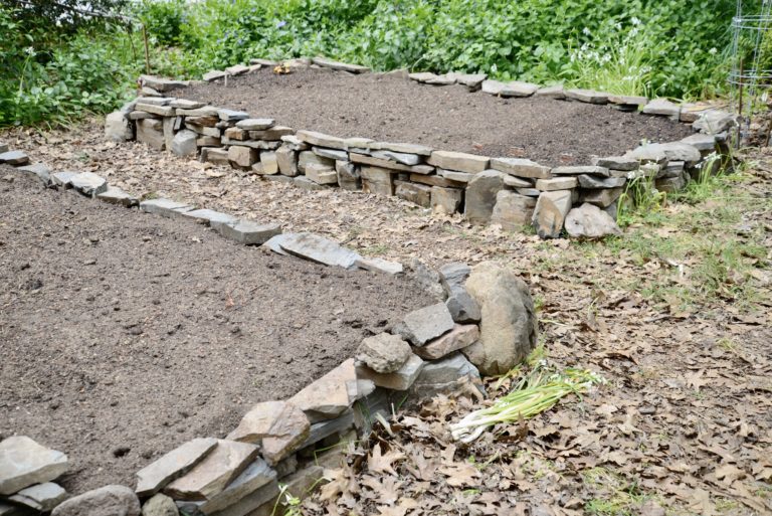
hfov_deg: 41.1
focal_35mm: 48
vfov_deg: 28.1
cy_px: 258
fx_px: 1030
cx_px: 386
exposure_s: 1/80
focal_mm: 48
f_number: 5.6
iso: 100
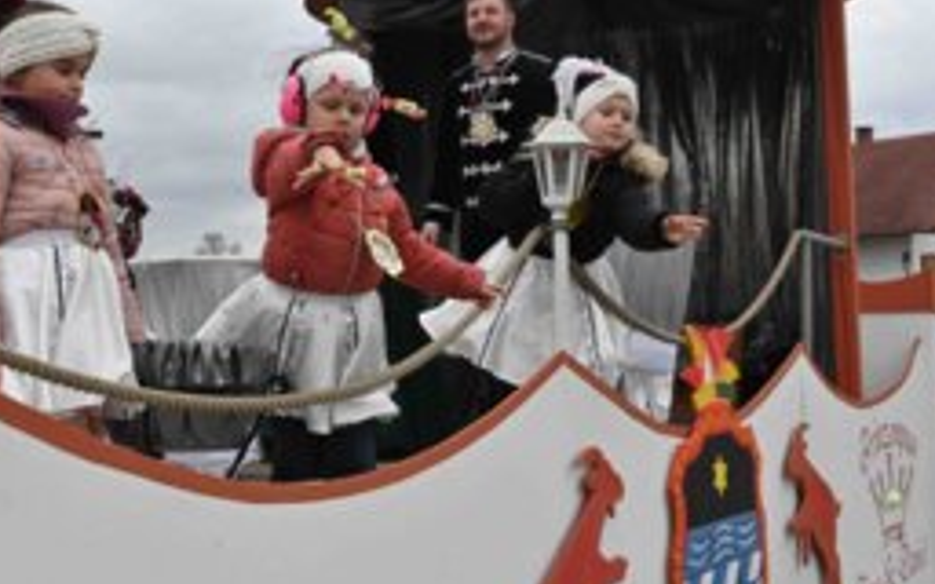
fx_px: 1580
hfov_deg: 32.9
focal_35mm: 62
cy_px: 245
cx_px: 405
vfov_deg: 20.9
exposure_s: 1/800
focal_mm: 39
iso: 2500
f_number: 14
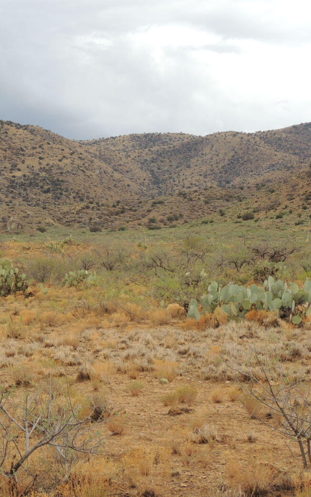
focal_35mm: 89
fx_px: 1207
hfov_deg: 14.6
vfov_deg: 23.3
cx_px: 46
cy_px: 243
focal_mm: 9.8
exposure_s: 1/320
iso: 100
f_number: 3.7
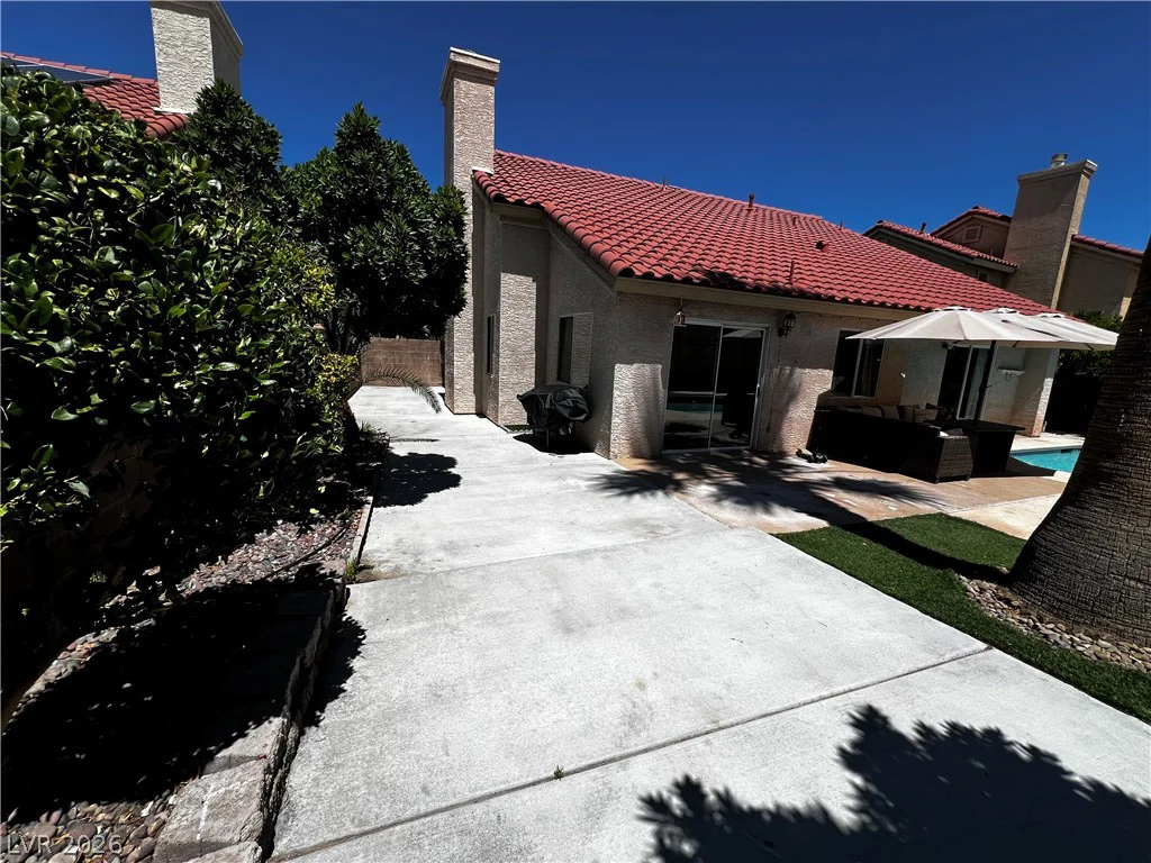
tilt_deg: -10.8
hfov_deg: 106.2
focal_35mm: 13
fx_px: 432
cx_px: 576
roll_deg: -2.1
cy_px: 432
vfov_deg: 89.9
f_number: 1.8
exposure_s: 1/2874
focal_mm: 1.57
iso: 32
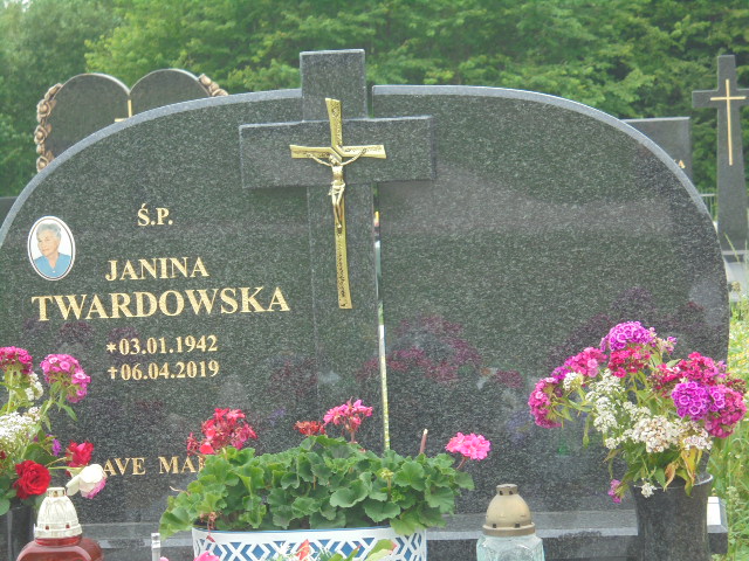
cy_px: 280
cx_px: 374
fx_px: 2315
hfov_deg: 18.4
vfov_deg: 13.8
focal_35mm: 107
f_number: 5.1
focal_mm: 19.2
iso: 100
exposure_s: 1/60
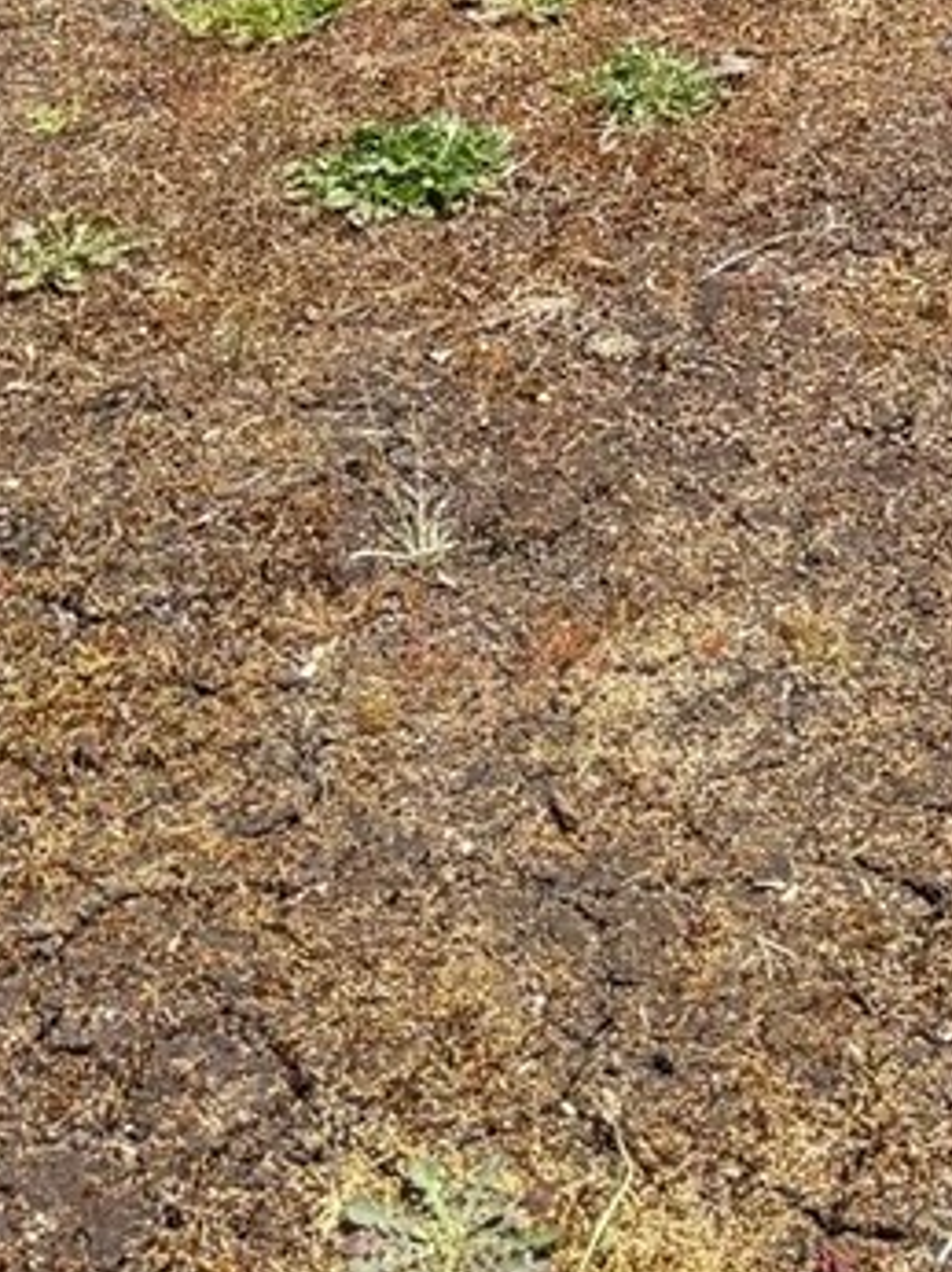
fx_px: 3671
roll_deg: +2.0
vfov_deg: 17.5
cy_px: -669
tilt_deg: -5.4
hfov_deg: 14.1
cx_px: 1301
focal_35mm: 100
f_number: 1.78
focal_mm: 6.76
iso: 80
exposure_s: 1/2105
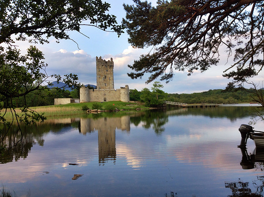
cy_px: 98
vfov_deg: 40.6
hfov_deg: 52.7
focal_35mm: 35
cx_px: 132
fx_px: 266
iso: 50
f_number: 2.4
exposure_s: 1/673
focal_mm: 4.28
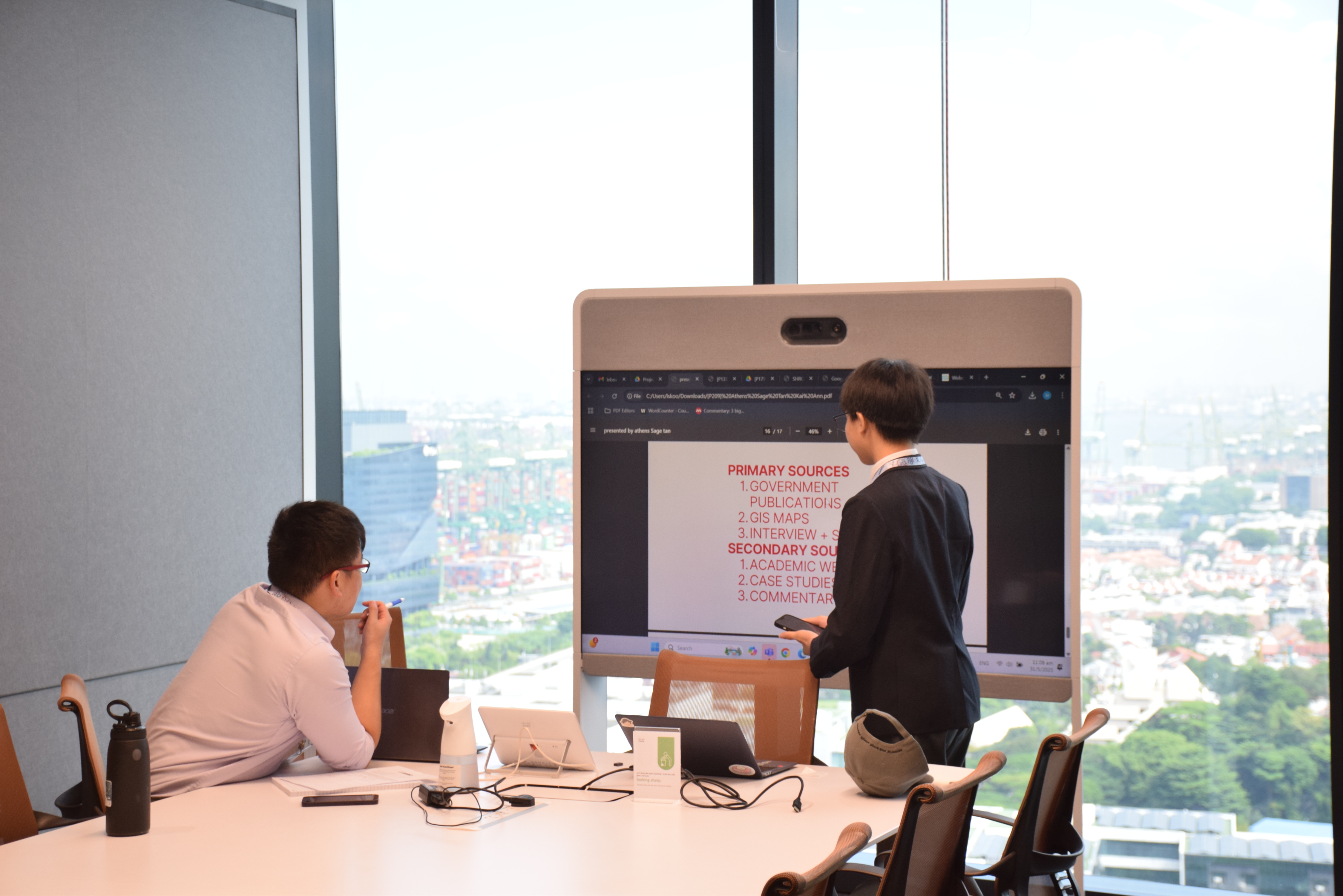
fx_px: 2519
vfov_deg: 20.2
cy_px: 448
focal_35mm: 68
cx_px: 672
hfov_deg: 29.9
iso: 640
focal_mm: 45
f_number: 4.5
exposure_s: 1/80
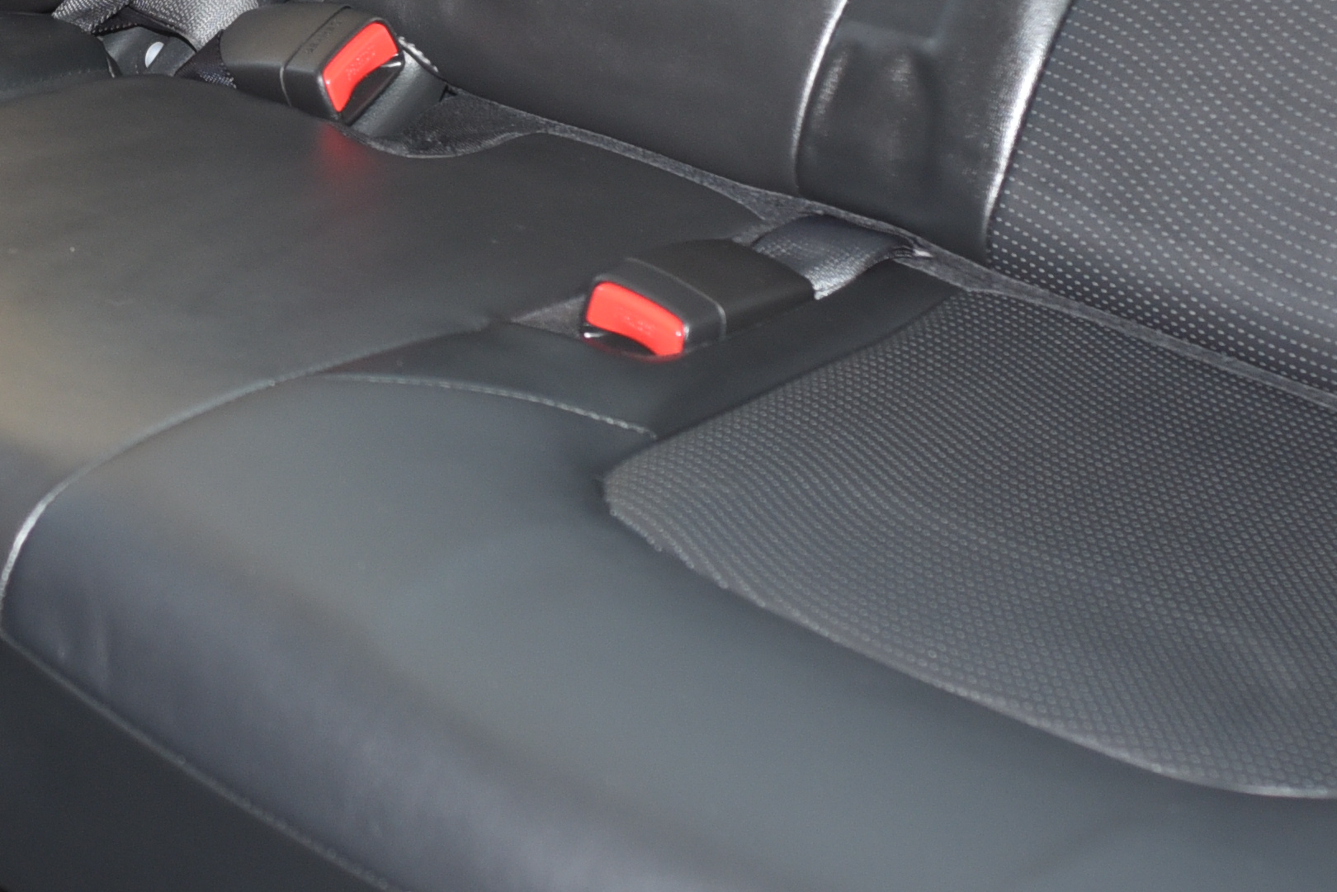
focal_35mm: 104
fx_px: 3863
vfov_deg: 12.9
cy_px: -73
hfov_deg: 19.0
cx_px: -53
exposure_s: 1/60
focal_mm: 28
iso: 800
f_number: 3.5
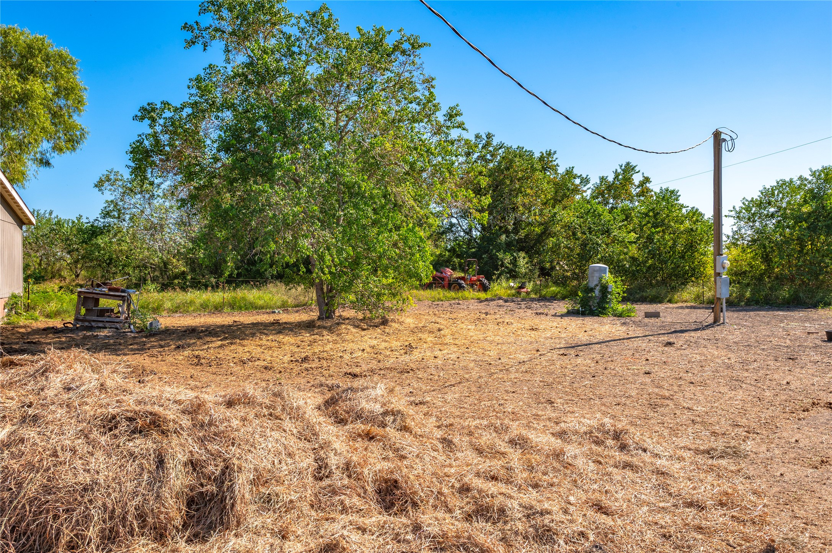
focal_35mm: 24
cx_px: 416
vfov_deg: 53.1
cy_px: 276
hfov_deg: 73.8
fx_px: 554
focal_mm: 24
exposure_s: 1/125
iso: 125
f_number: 13
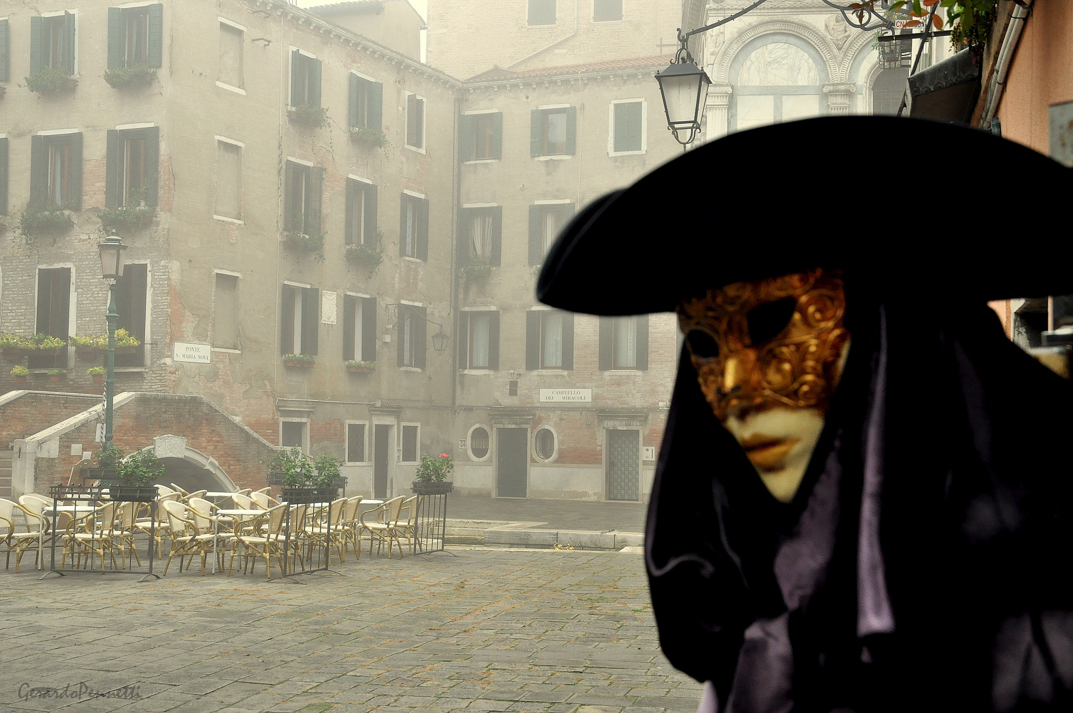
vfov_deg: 28.0
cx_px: 536
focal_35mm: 48
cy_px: 356
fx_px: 1429
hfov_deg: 41.2
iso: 800
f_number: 10
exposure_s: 1/60
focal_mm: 32
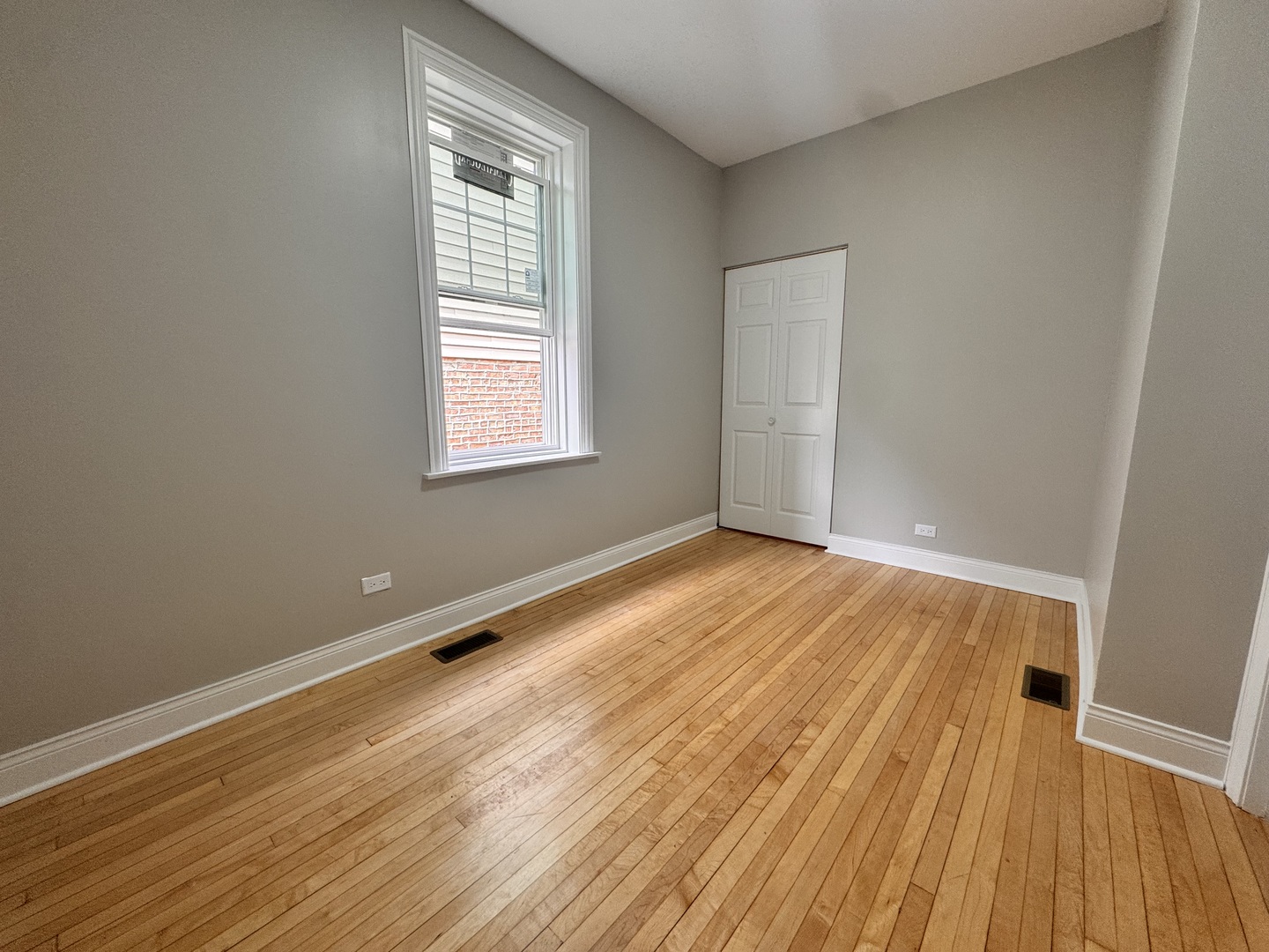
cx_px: 634
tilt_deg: -9.6
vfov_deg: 85.7
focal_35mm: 14
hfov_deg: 102.1
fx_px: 513
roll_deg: -0.1
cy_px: 476
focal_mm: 2.22
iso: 100
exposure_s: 1/120
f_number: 2.2
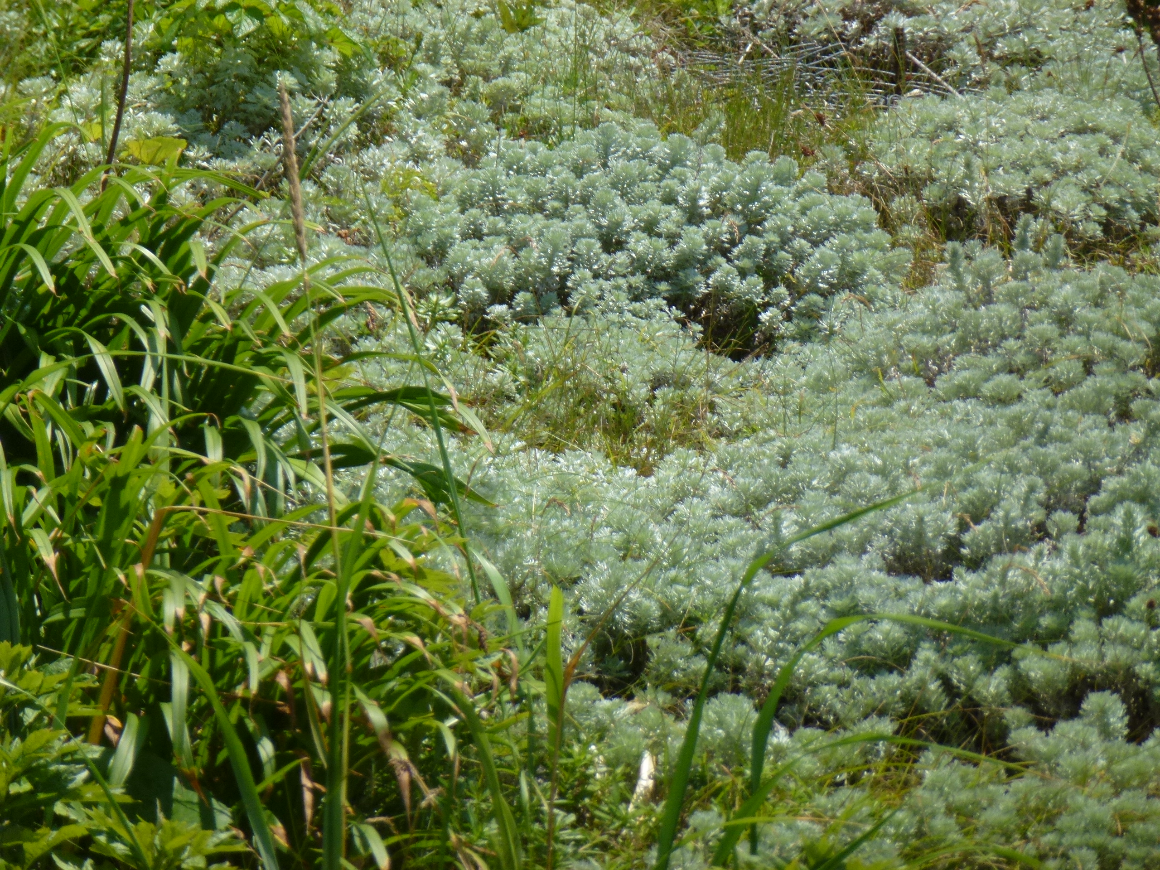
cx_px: 580
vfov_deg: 3.9
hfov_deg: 5.2
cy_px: 435
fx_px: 12868
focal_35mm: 384
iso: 125
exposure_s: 1/500
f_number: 5.9
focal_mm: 68.8
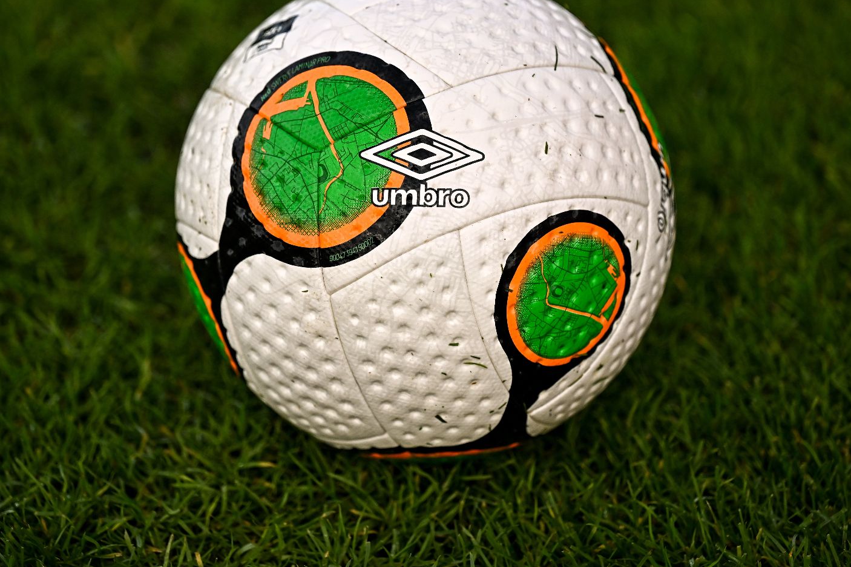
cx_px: 412
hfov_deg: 8.3
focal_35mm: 249
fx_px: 5883
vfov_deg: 5.5
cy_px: 177
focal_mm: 175
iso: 500
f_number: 2.8
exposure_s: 1/6400
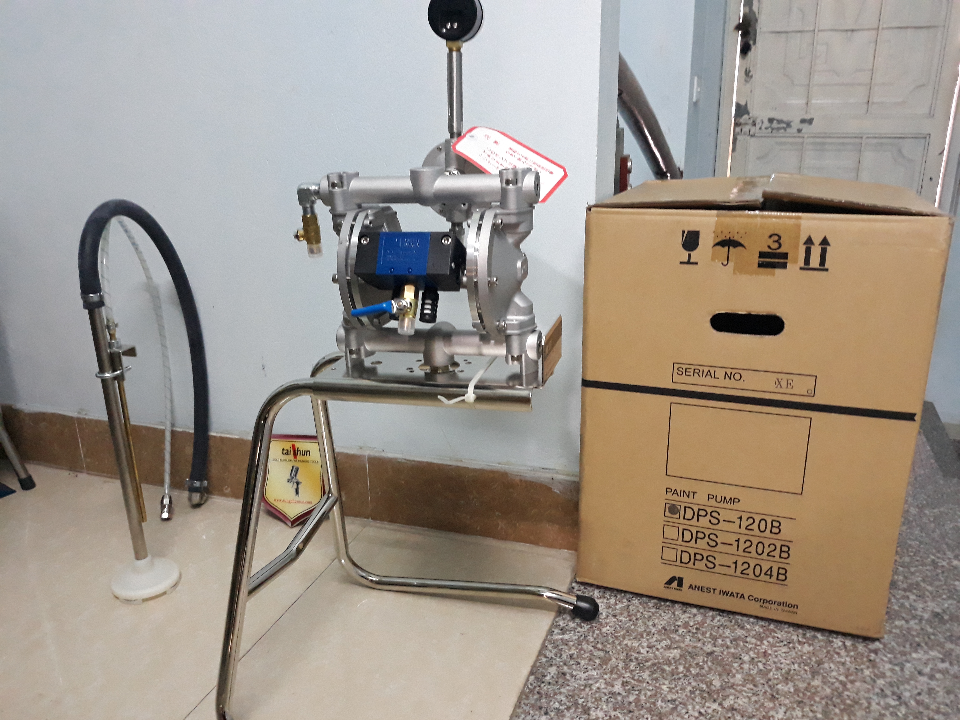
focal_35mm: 27
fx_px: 749
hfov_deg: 65.3
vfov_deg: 51.4
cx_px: 480
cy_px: 360
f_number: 1.7
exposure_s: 1/25
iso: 400
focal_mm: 3.71
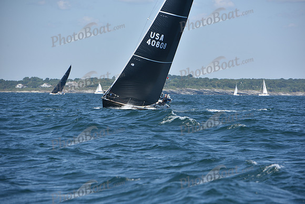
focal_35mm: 200
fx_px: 1695
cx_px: 152
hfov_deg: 10.3
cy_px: 102
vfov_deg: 6.9
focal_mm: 200
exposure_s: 1/1000
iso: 200
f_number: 7.1
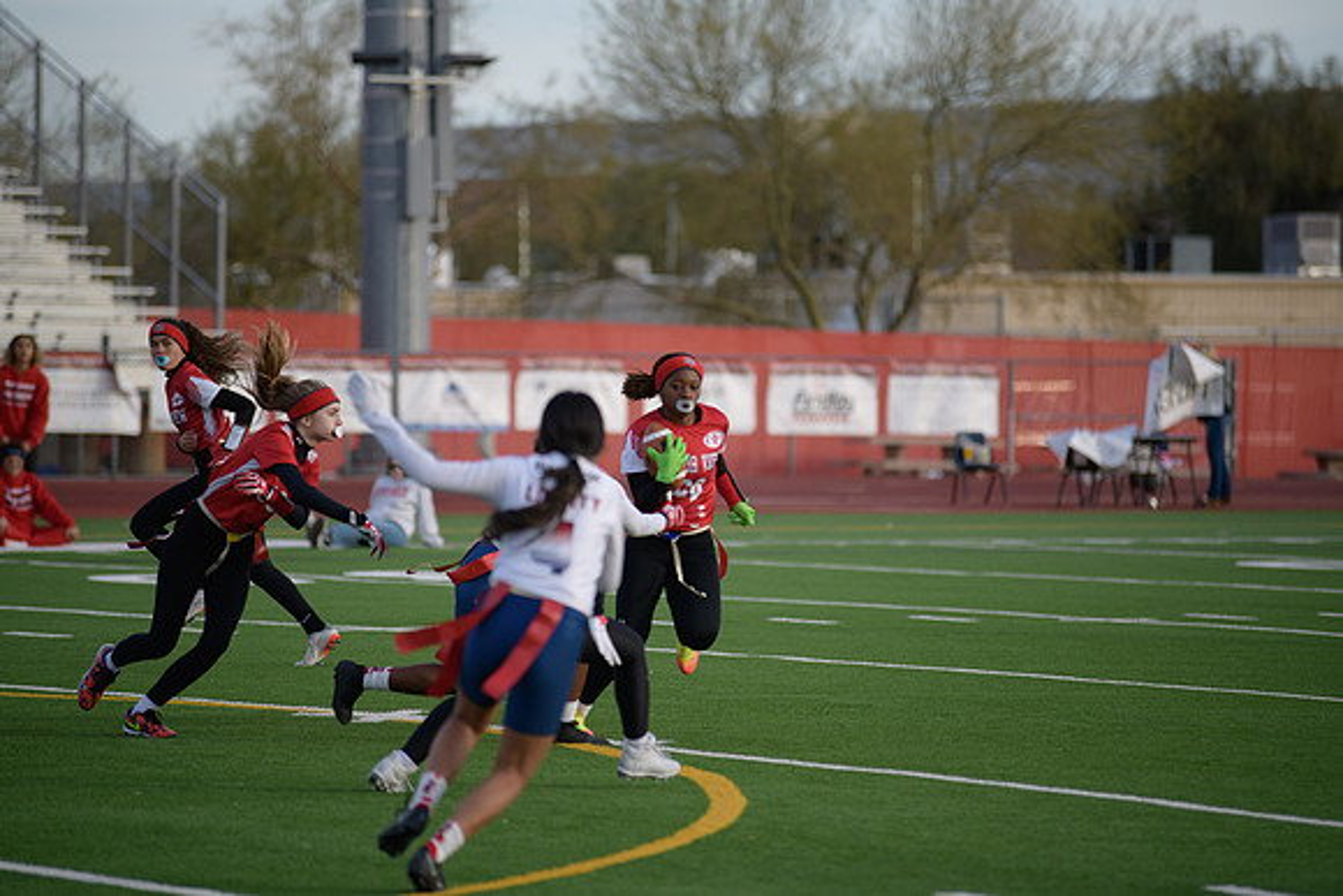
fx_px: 7463
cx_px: 672
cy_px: 448
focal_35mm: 200
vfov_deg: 6.9
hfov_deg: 10.3
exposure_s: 1/4000
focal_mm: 200
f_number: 2.8
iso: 640
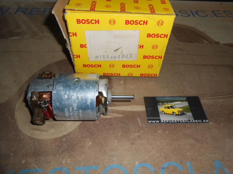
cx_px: 116
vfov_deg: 53.1
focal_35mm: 26
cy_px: 87
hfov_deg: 67.3
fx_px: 175
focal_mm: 4.6
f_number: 11.5
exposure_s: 1/25
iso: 200
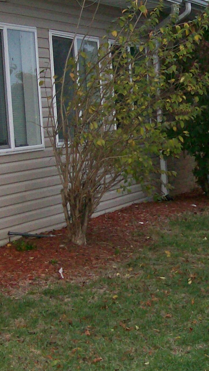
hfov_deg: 14.4
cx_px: 124
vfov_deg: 25.3
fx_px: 828
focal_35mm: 84
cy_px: 185
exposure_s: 1/64
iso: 140
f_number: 2.7
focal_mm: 6
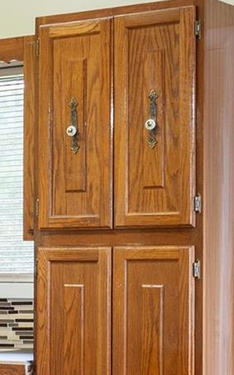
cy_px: 284
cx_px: -201
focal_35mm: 130
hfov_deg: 9.5
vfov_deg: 16.0
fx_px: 1327
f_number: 4
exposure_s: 1/30
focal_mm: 28
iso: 400
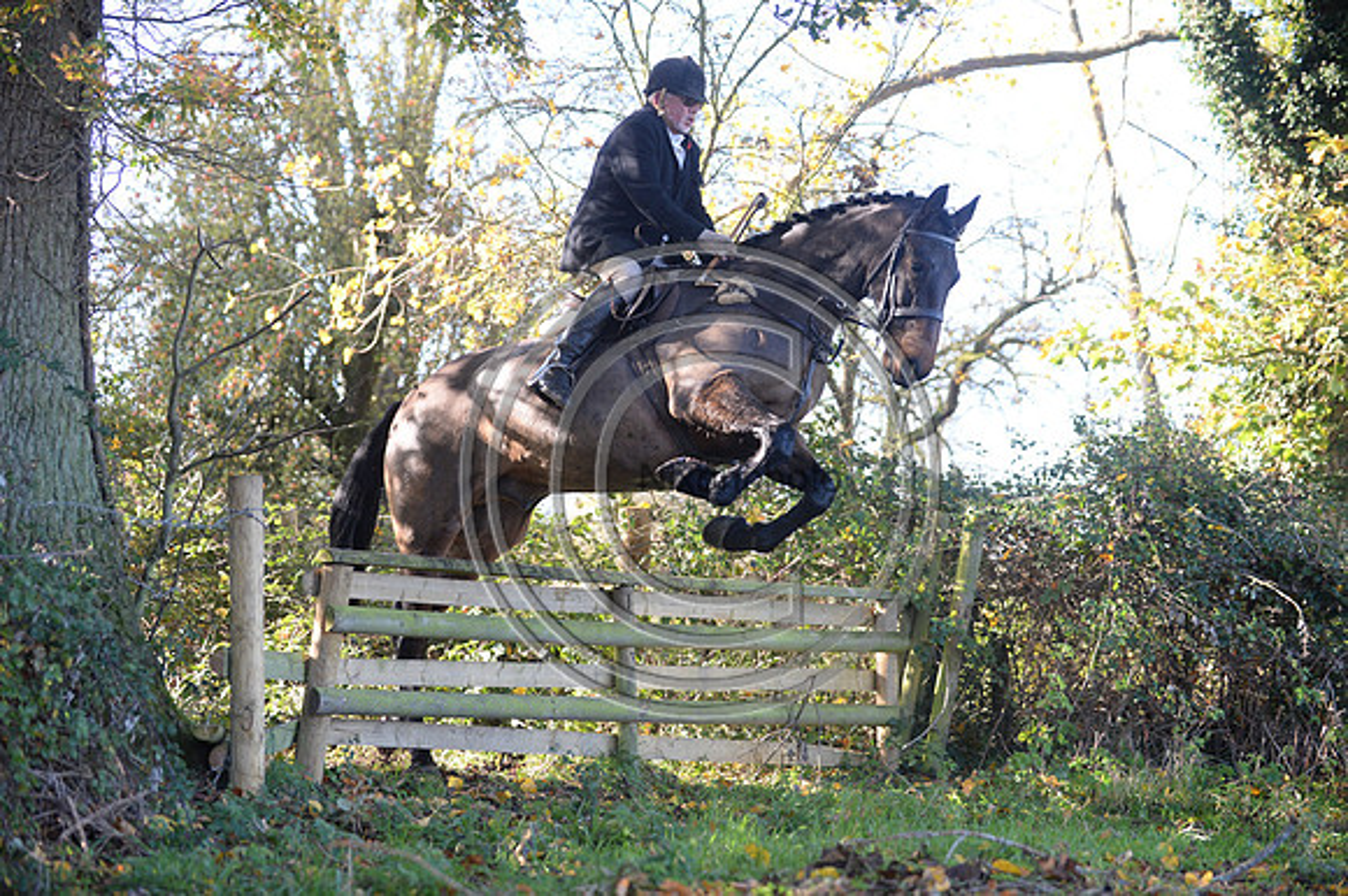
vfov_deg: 19.4
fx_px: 2620
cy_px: 448
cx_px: 674
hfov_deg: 28.9
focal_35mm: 70
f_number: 2.8
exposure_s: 1/1000
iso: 1000
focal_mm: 70
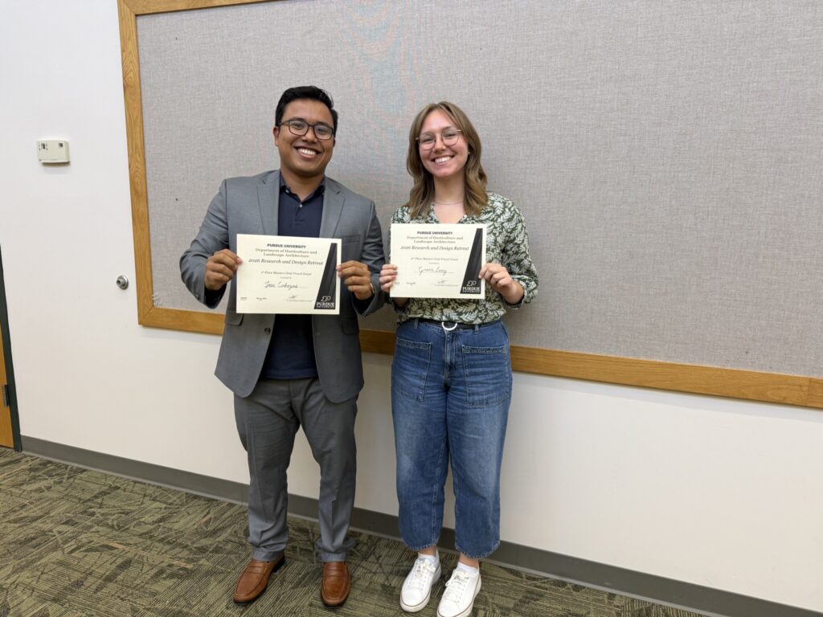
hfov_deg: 71.6
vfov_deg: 56.8
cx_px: 412
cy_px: 308
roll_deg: -1.9
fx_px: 571
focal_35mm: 24
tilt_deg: -11.0
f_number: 1.78
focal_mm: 6.76
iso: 125
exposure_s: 1/60
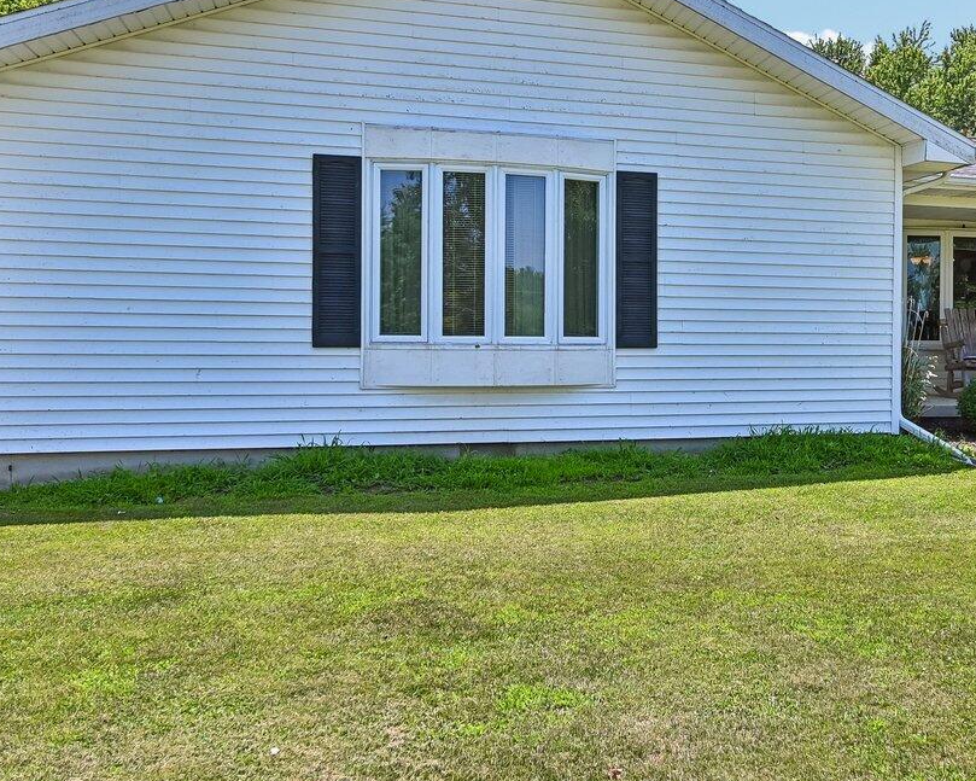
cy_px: 347
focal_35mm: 38
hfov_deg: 46.1
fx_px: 1098
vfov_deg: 39.1
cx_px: 743
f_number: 4
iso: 400
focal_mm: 16
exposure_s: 1/1500
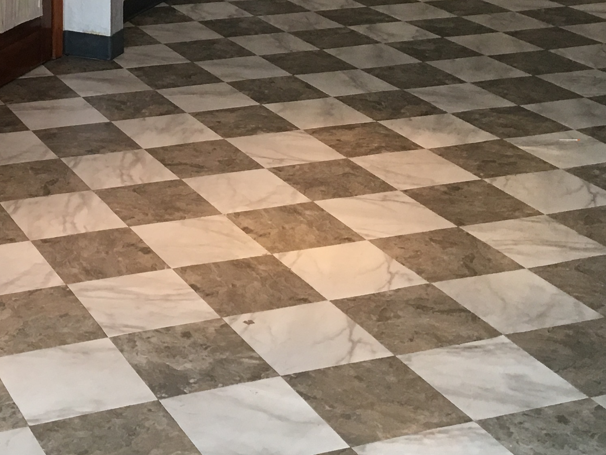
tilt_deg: -12.1
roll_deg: +0.5
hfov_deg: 24.4
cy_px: -40
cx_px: 72
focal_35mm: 78
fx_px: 1365
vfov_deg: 18.2
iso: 40
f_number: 2.2
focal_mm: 4.15
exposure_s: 1/30
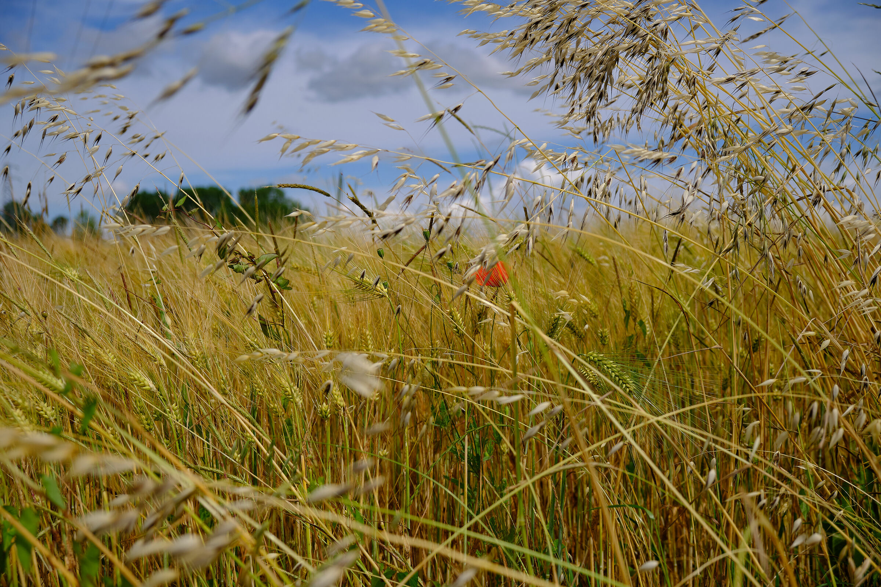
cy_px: 294
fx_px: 979
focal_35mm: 40
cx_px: 440
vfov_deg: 33.4
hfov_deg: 48.5
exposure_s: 1/5000
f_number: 3.2
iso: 160
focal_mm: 26.5
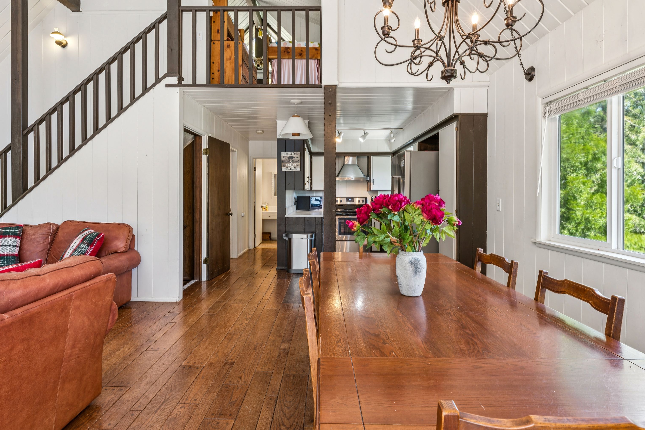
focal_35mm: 19
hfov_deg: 85.8
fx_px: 347
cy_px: 197
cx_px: 314
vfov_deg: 63.5
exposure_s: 1/1.67
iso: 100
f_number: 13
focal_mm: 16.3
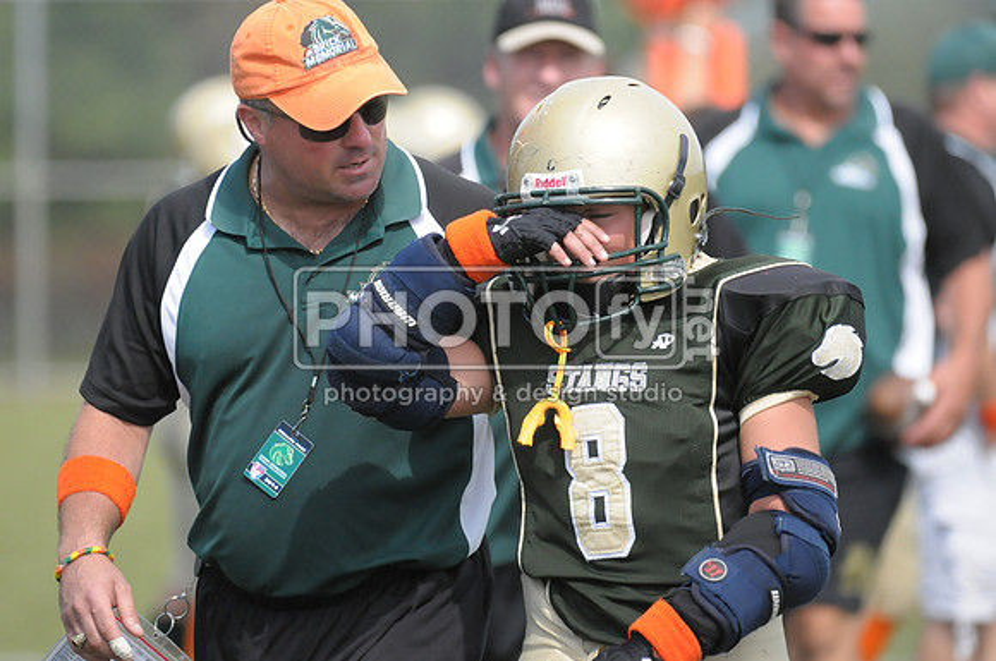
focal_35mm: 435
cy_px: 330
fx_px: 12018
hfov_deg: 4.7
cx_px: 498
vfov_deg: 3.2
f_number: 4
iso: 1600
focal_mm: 290
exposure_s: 1/6400
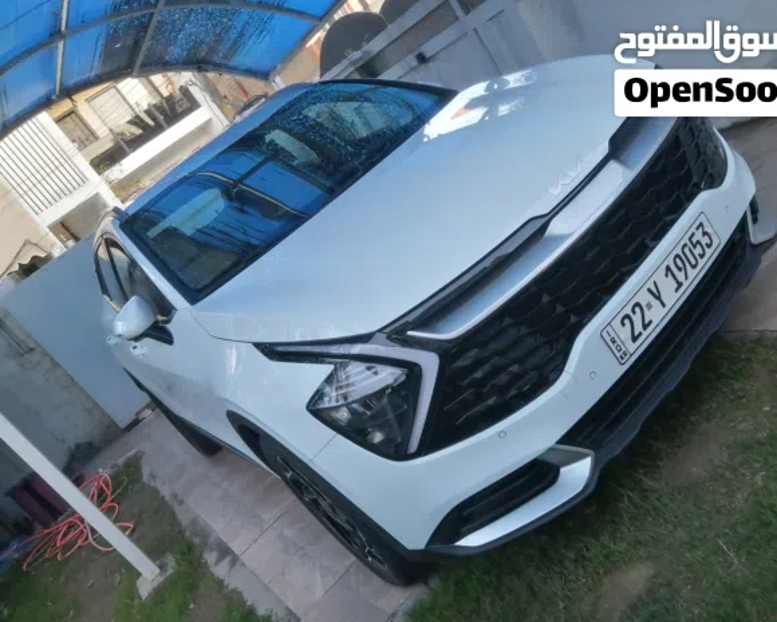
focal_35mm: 28
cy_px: 310
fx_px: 644
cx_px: 413
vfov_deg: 51.5
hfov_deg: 62.2
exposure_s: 1/60
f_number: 1.8
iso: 64
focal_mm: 3.95
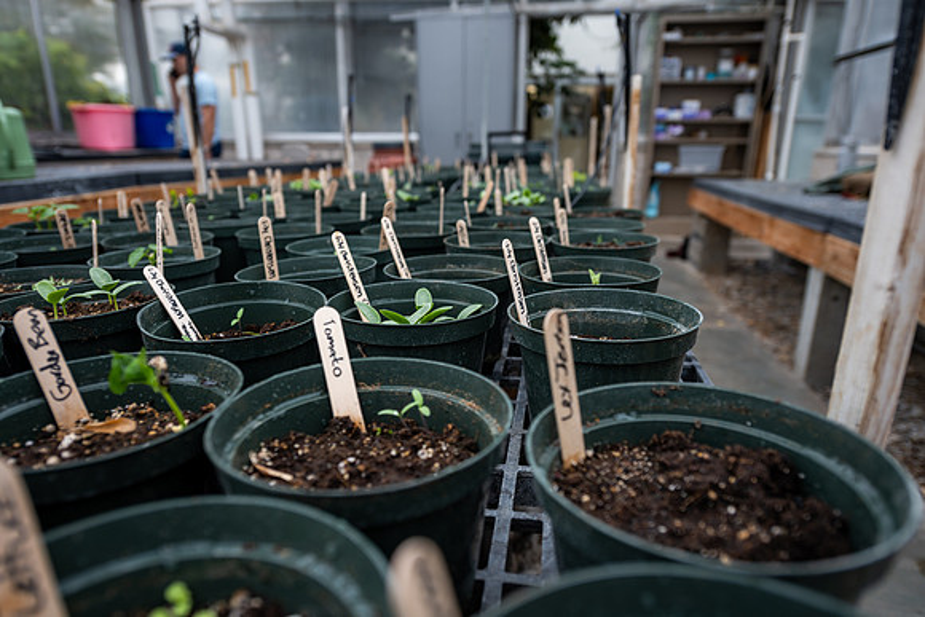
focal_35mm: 23
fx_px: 591
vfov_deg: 55.1
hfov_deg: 76.1
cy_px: 308
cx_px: 462
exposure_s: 1/80
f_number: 2.8
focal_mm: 23
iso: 50
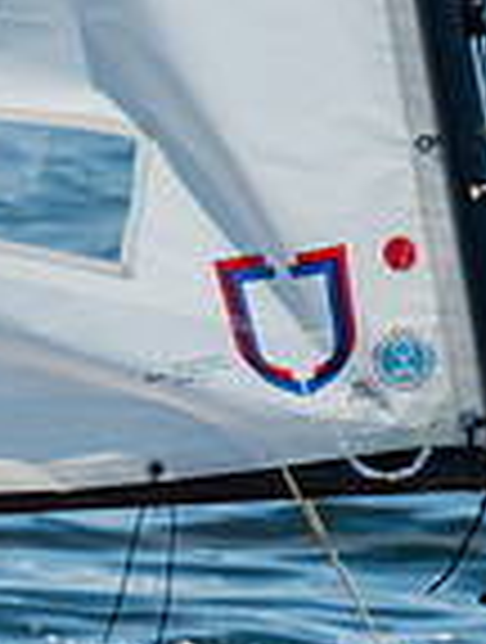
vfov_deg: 2.0
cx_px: -956
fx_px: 18786
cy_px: 390
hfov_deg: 1.5
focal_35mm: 1008
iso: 100
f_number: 6.3
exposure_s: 1/320
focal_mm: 135
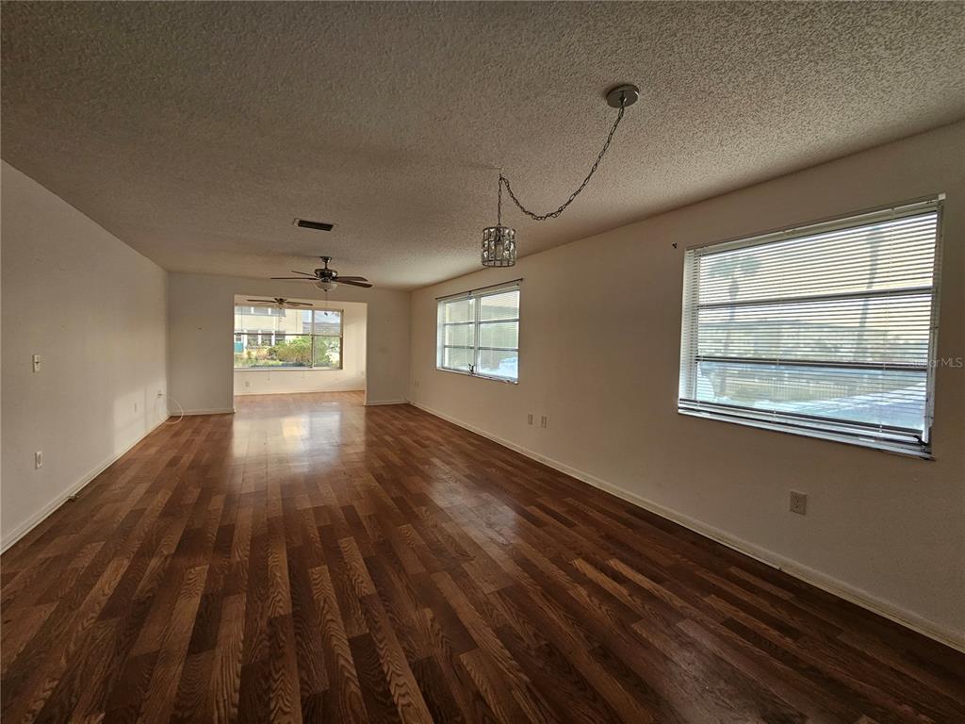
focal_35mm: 13
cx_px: 482
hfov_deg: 106.2
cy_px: 362
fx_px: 362
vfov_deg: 89.9
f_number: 2.2
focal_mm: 2.2
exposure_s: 1/60
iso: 125
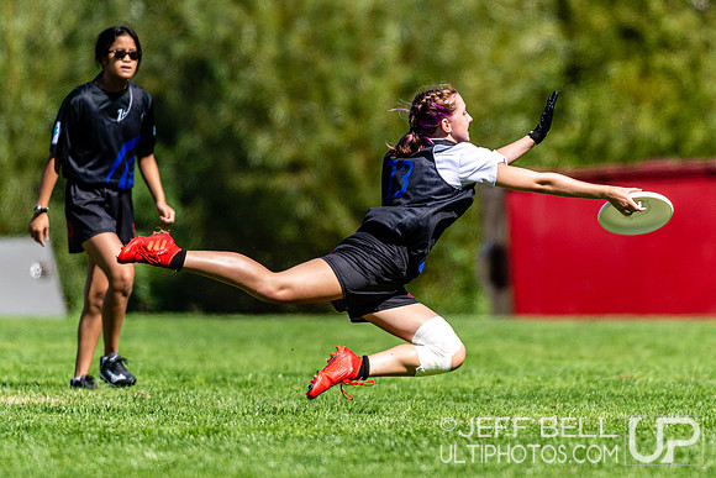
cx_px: 444
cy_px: 163
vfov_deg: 1.7
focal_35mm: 825
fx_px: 16412
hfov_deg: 2.5
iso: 200
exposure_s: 1/2000
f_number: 4
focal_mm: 400
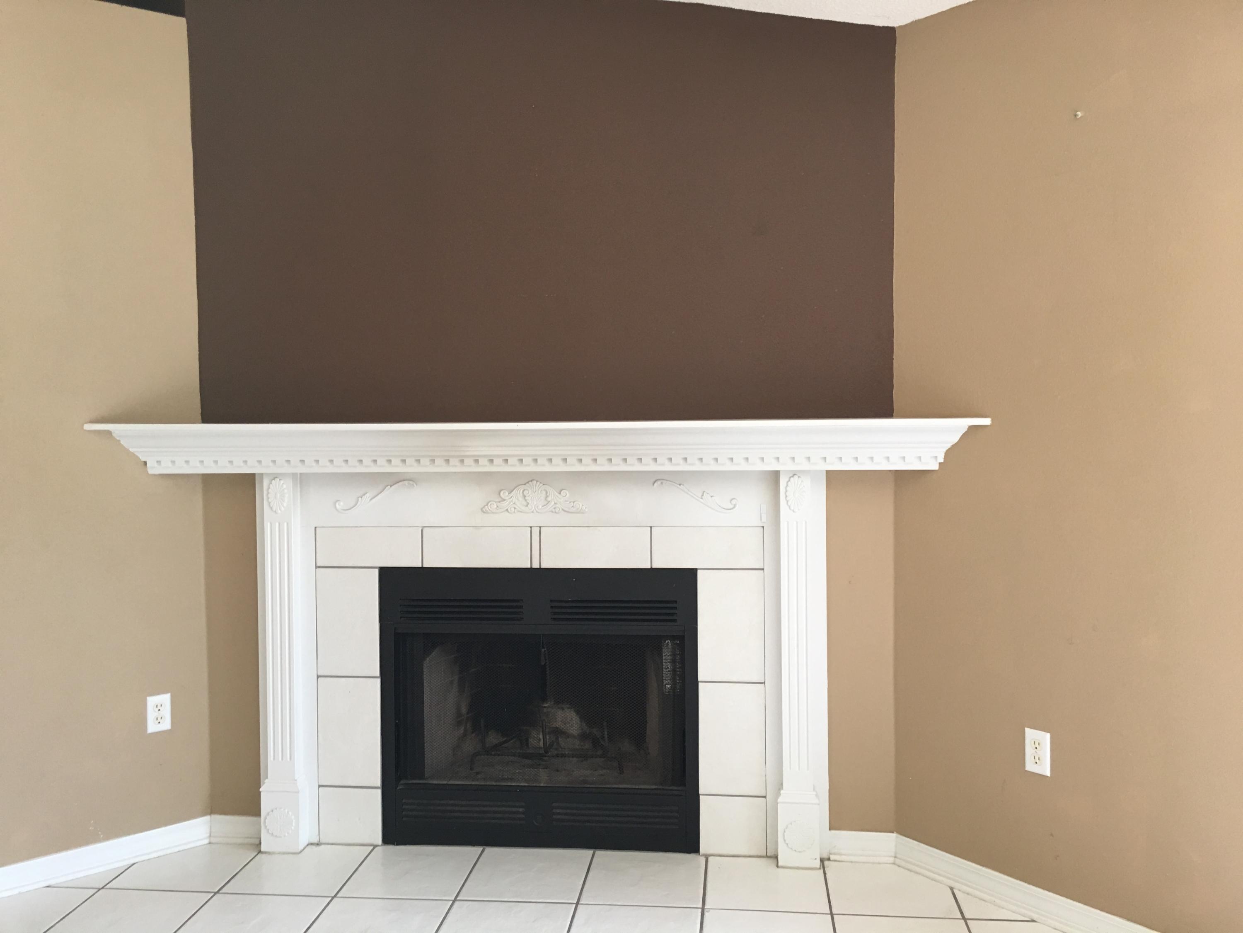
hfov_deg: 61.7
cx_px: 622
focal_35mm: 29
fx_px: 1041
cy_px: 466
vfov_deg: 48.2
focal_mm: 4.15
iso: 40
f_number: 2.2
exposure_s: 1/30
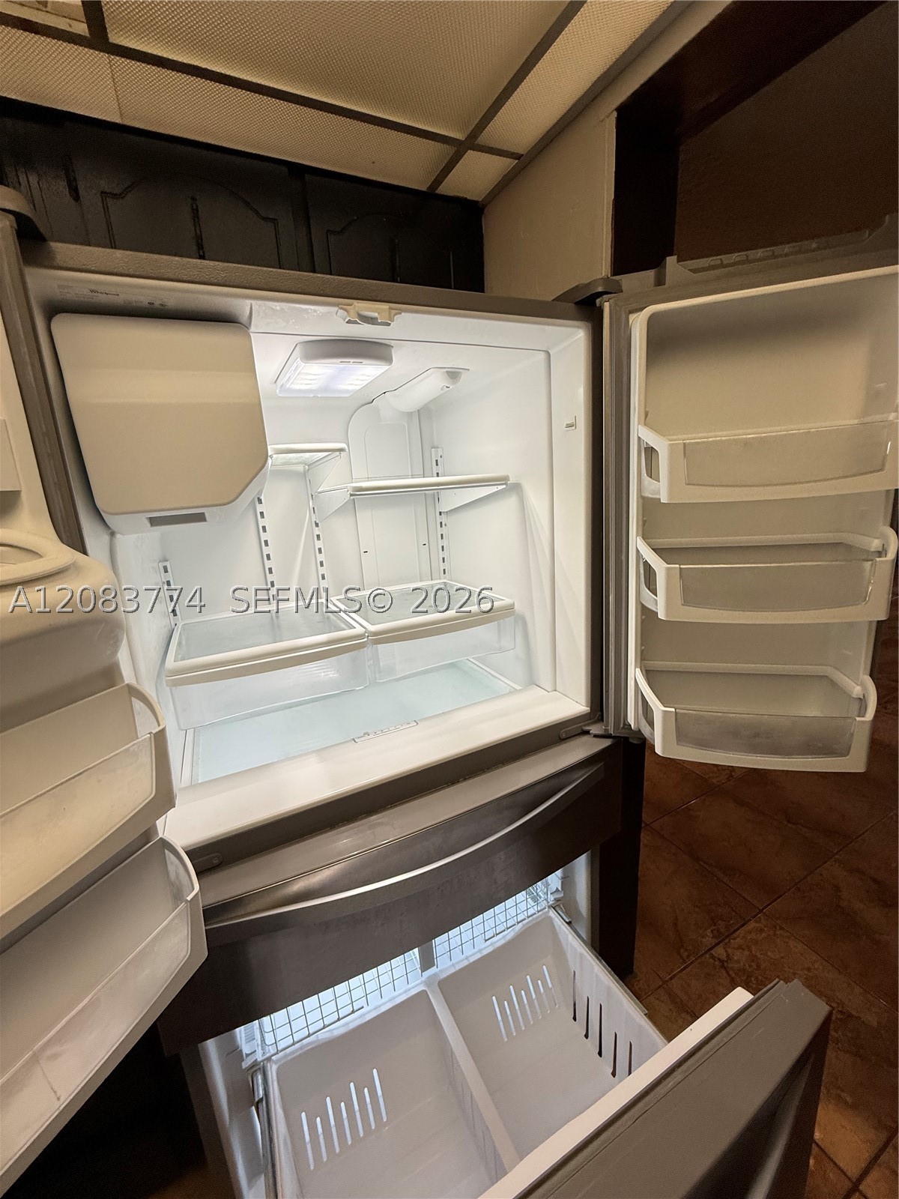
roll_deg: +3.6
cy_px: 600
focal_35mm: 14
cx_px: 450
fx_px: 485
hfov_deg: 85.7
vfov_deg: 102.1
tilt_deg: -13.9
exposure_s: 1/120
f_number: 2.2
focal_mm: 2.22
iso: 125
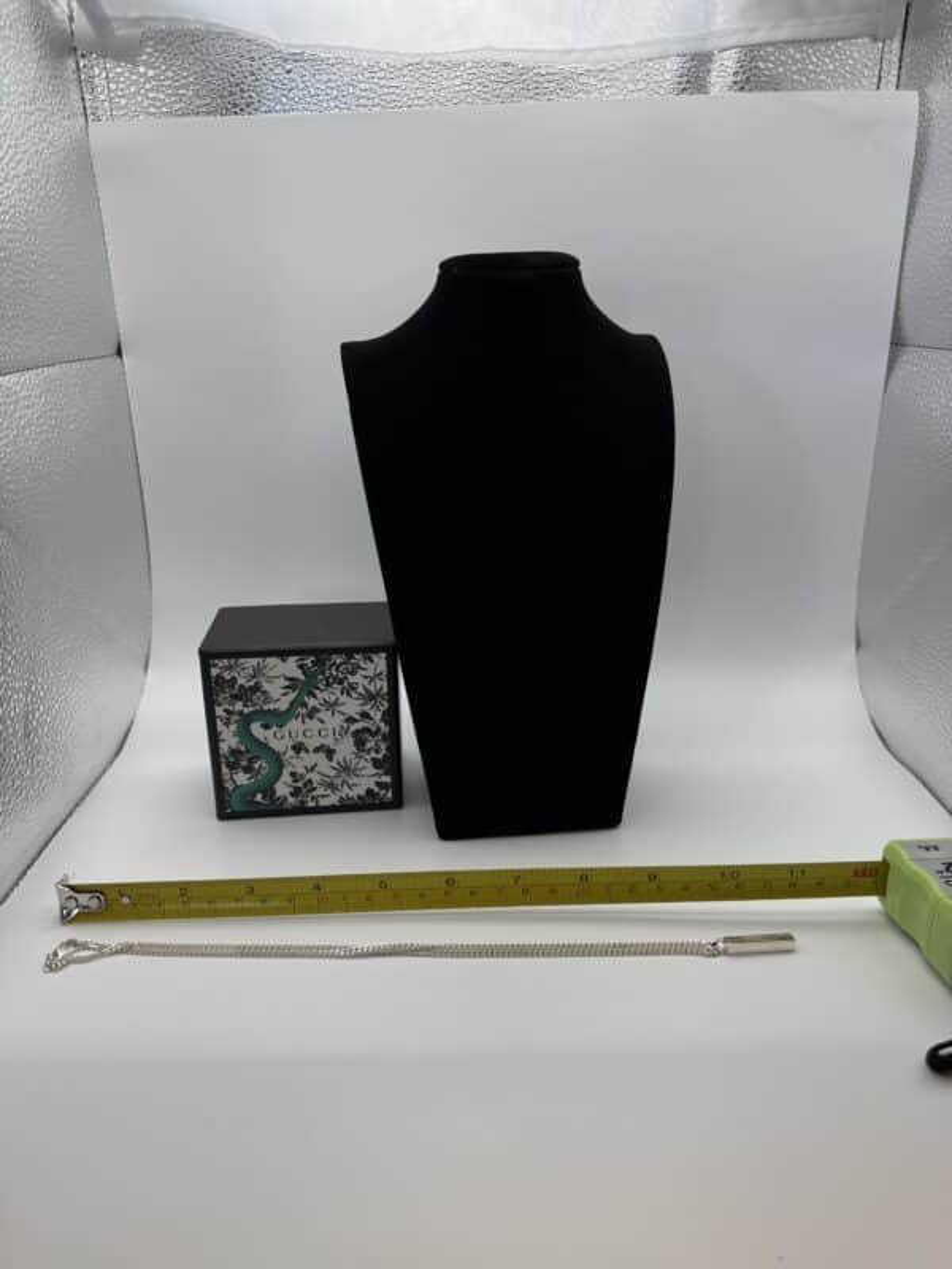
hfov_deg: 56.8
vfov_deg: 71.6
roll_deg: +0.0
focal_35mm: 24
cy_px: 634
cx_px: 476
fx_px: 880
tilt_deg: -21.7
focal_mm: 6.76
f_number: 1.78
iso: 80
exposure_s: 1/304
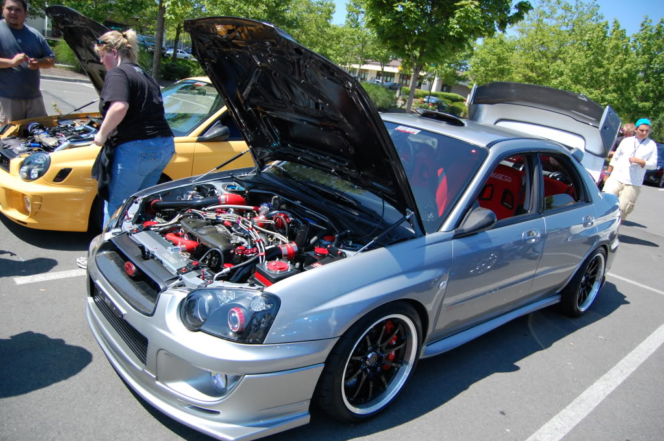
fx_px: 498
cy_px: 220
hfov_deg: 67.4
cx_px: 332
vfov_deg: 47.8
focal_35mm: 27
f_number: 3.5
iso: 800
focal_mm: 18
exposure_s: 1/4000
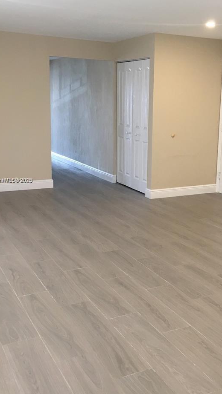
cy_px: 181
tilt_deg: -11.0
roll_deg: -1.4
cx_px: 146
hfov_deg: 28.8
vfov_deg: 49.4
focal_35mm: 41
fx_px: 429
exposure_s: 1/30
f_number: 2.2
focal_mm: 4.15
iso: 64
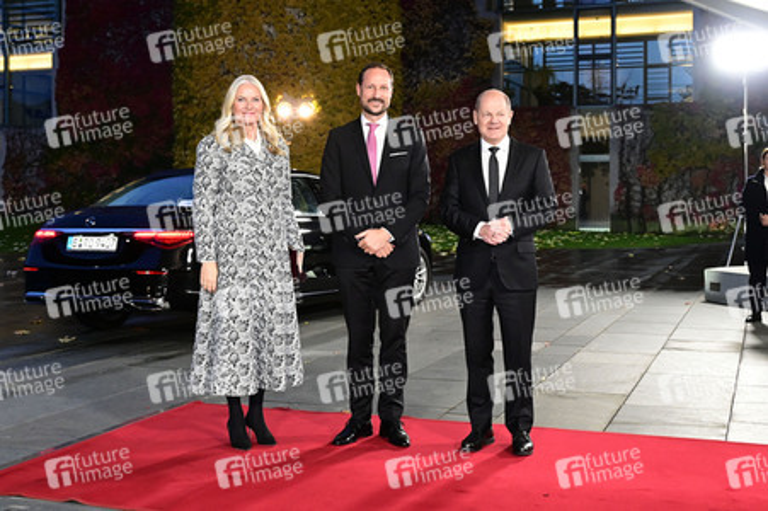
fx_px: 789
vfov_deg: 35.9
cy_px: 256
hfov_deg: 51.9
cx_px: 384
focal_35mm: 37
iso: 5000
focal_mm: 37
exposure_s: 1/125
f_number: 5
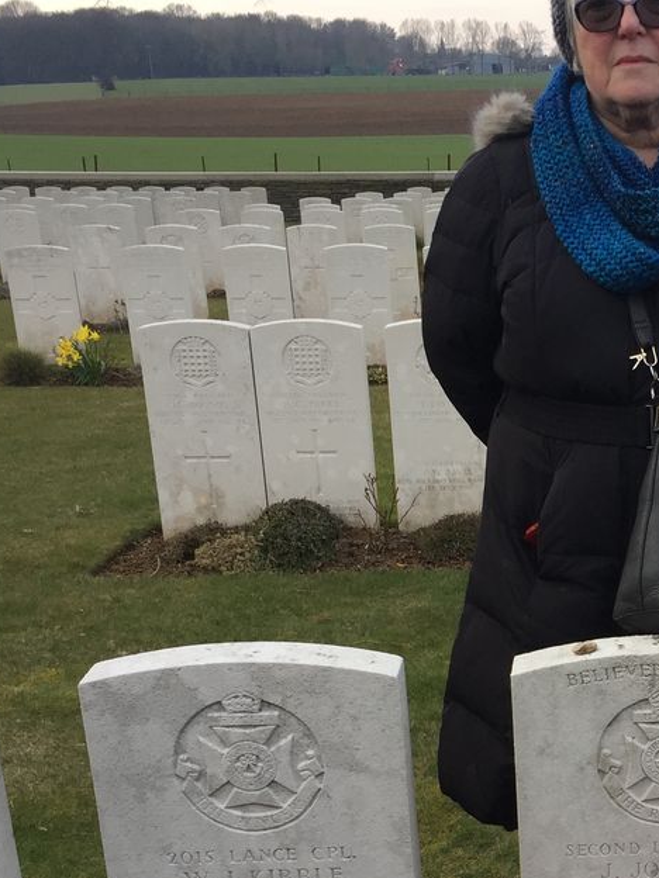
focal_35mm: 62
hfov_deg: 22.6
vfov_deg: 30.5
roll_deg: +1.4
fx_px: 1574
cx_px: 686
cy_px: 689
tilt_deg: -19.0
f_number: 2.2
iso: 32
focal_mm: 4.15
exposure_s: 1/113
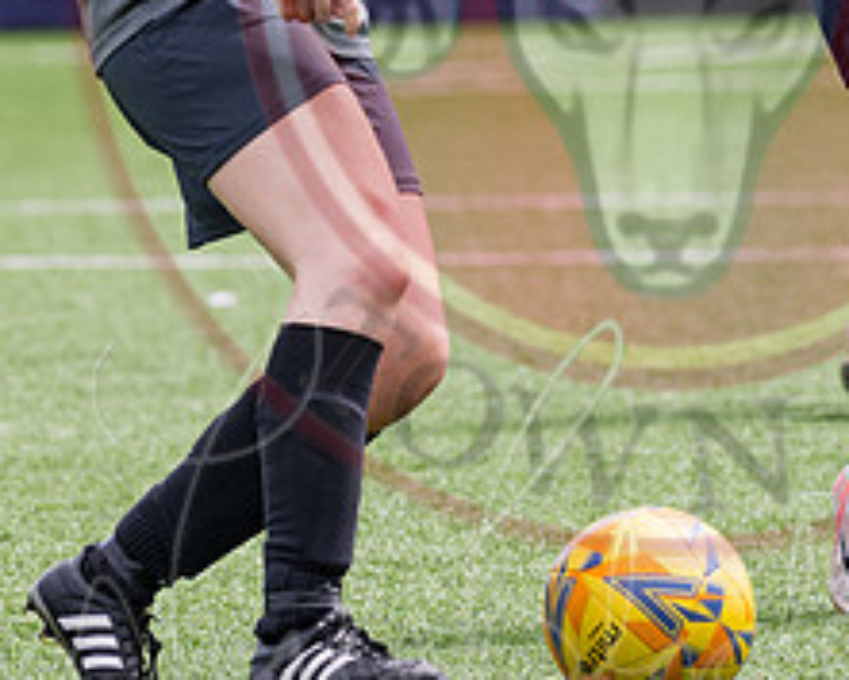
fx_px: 18024
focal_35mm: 717
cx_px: 99
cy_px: 77
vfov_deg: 2.2
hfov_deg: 2.7
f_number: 3.2
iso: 200
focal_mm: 135
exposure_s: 1/2500
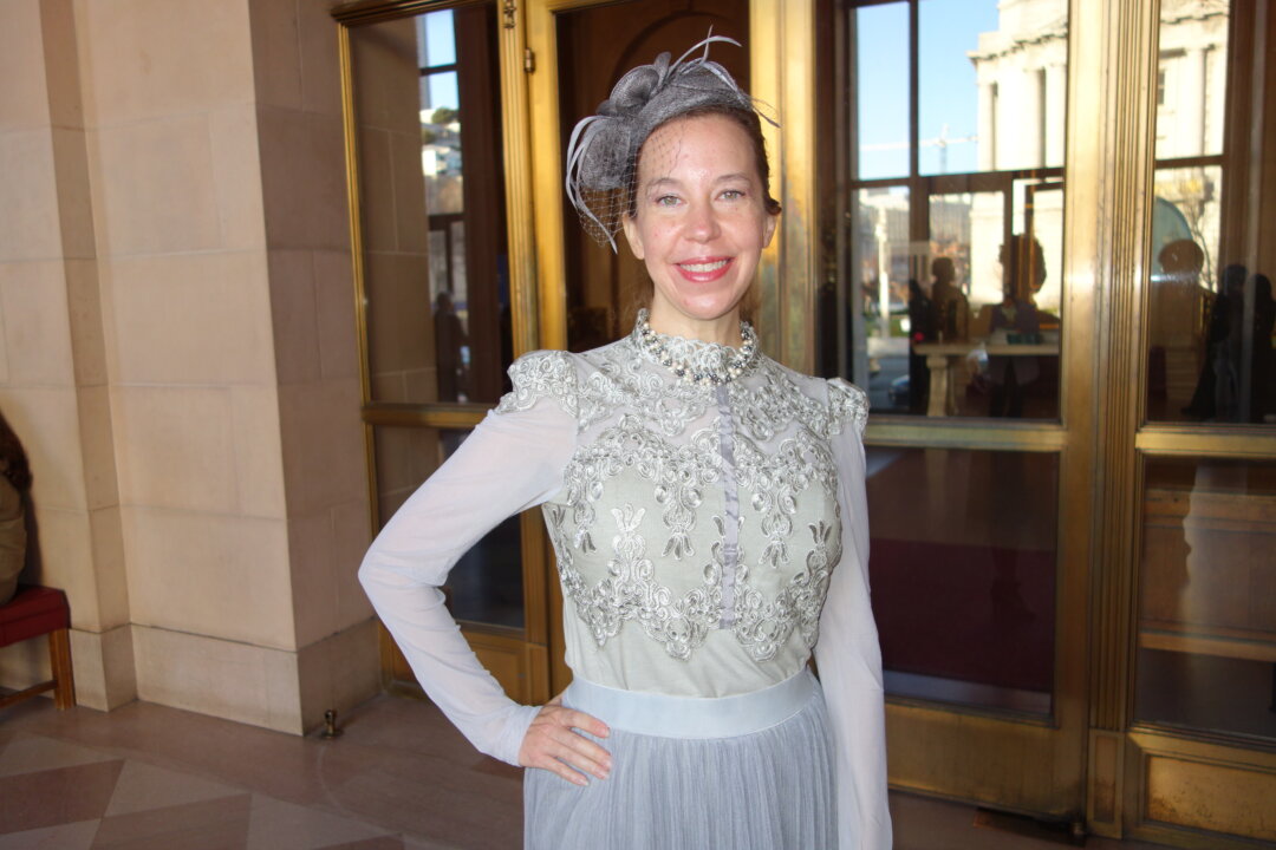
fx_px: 992
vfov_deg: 46.4
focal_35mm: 28
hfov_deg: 65.5
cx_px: 638
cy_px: 425
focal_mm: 10.4
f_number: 2
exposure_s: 1/100
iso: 125
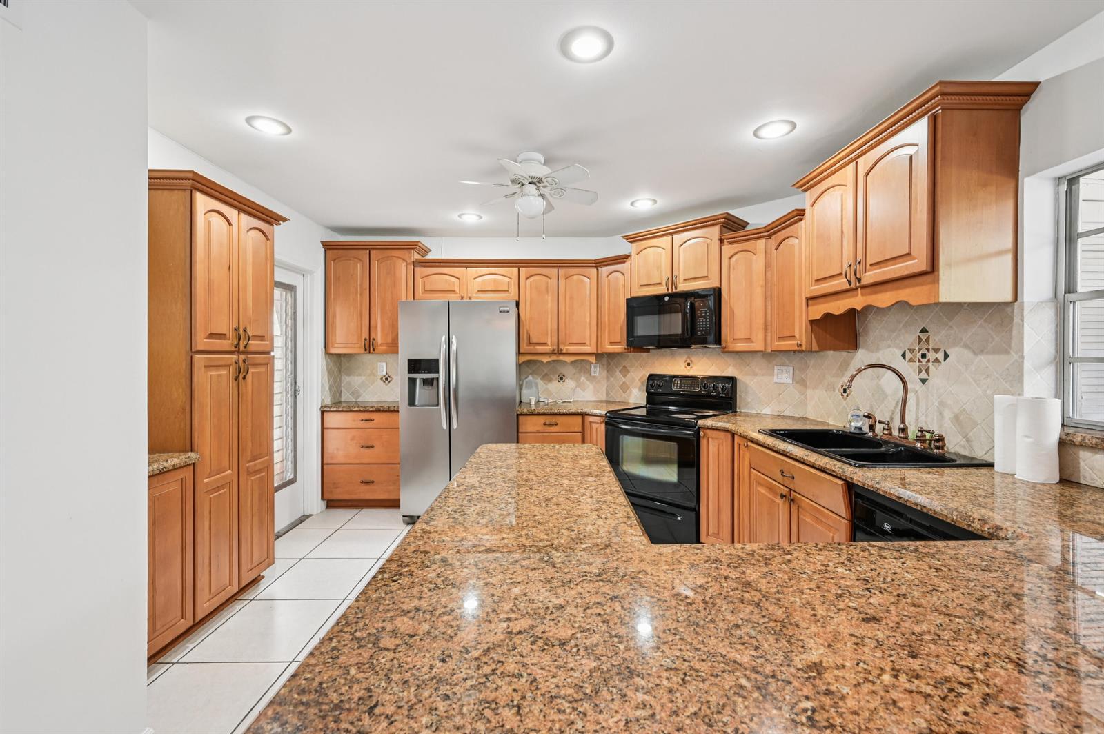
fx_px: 429
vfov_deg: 81.1
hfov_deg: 104.3
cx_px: 552
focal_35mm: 14
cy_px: 367
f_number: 8
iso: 640
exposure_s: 1/13
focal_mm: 14
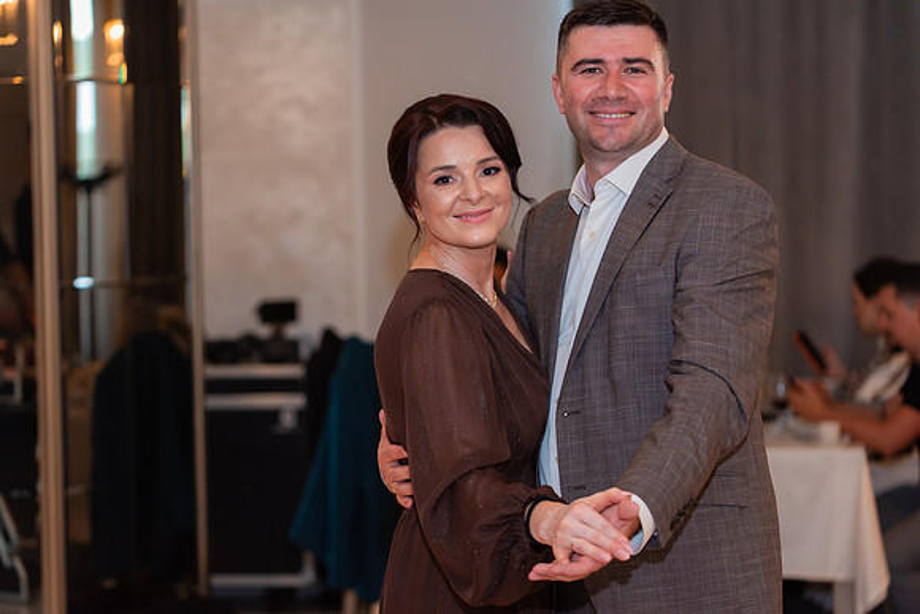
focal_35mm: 90
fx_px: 2300
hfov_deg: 22.6
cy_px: 307
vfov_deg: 15.2
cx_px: 460
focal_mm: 90
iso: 1600
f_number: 3.2
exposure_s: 1/200
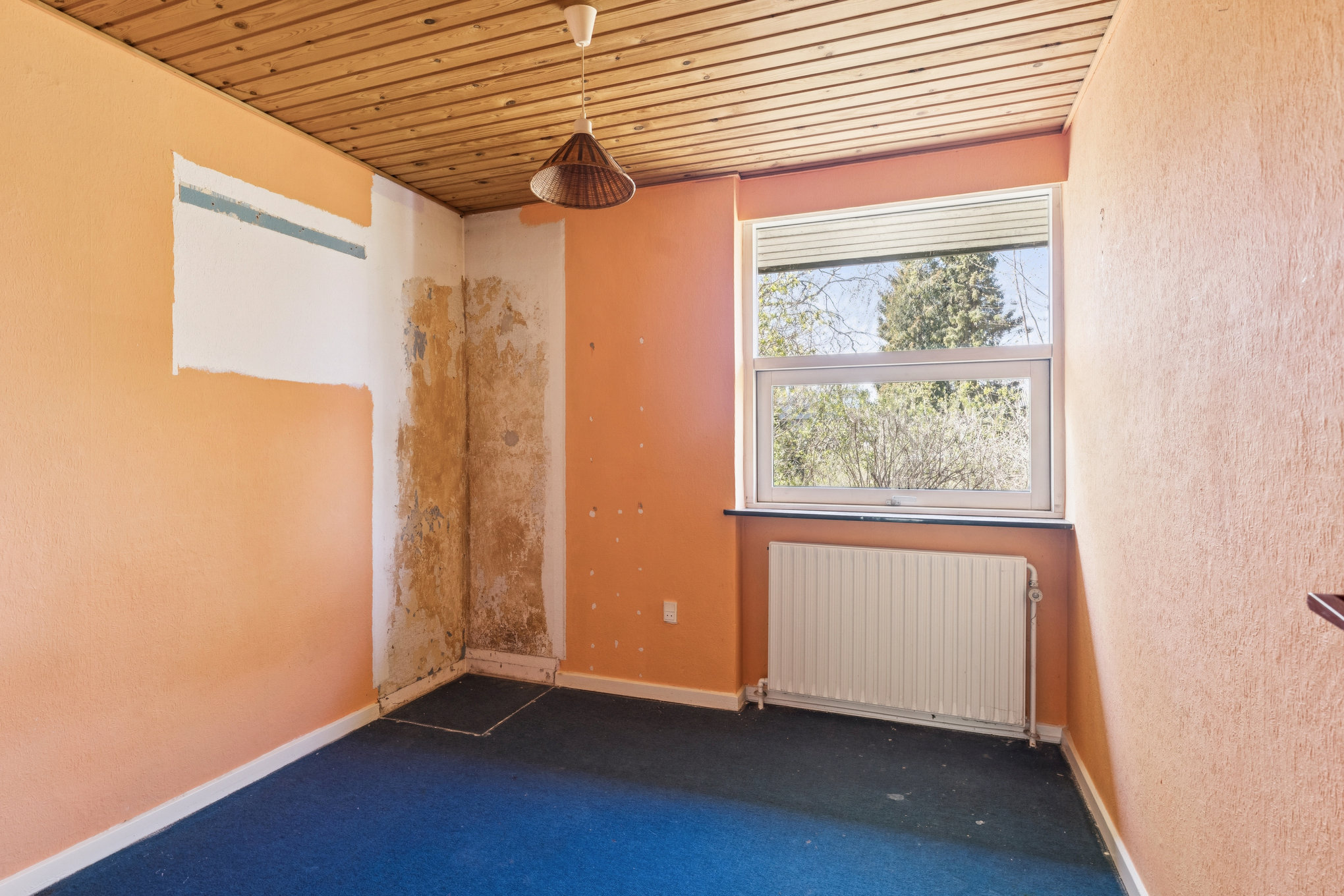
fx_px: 653
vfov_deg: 68.9
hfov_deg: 91.6
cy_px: 448
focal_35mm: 18
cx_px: 672
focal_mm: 17.5
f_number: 7.1
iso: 800
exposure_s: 1/30
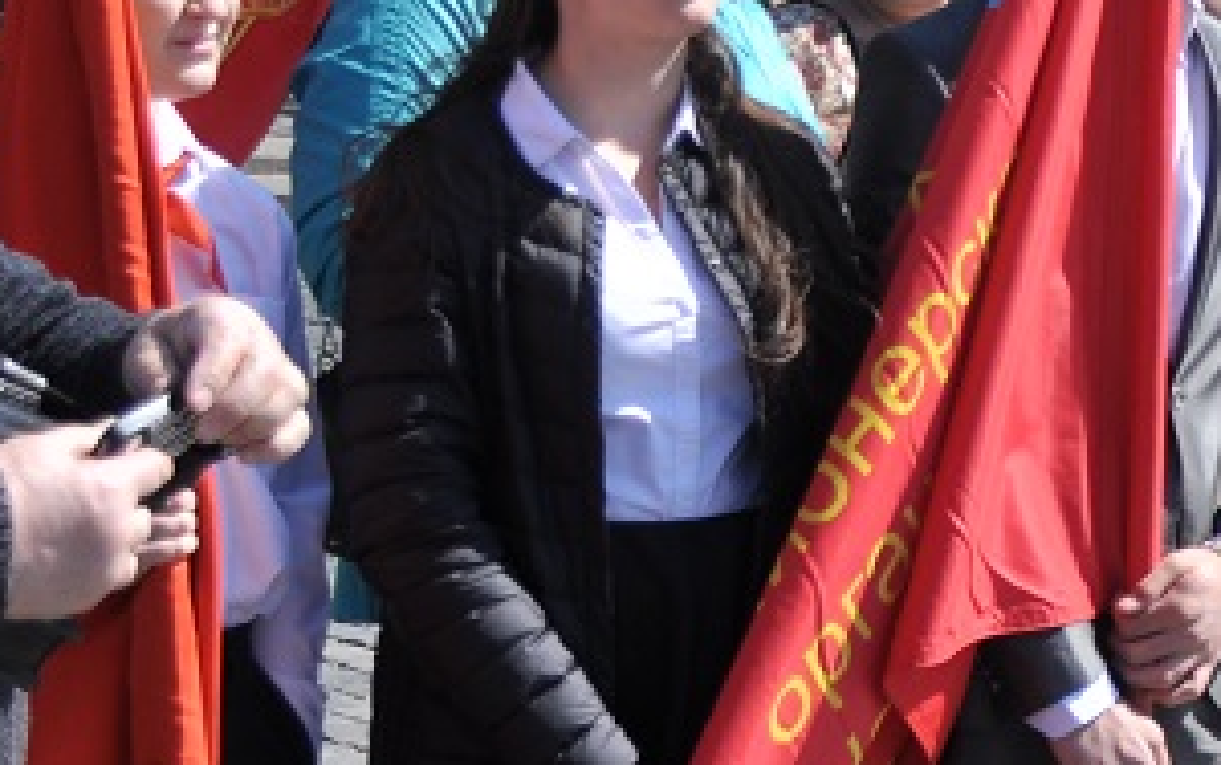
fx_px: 4795
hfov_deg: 13.7
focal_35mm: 144
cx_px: 1801
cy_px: 275
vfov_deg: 9.1
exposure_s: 1/1000
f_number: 3.8
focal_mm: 22
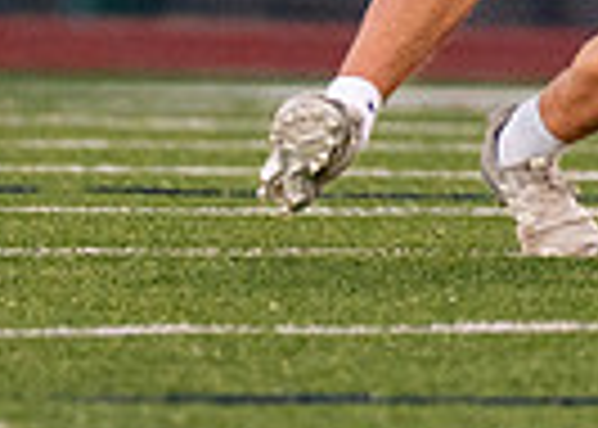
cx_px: 1020
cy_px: -535
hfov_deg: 1.1
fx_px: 32507
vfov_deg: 0.8
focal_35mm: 1914
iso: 1000
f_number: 2.8
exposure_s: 1/1000
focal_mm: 200
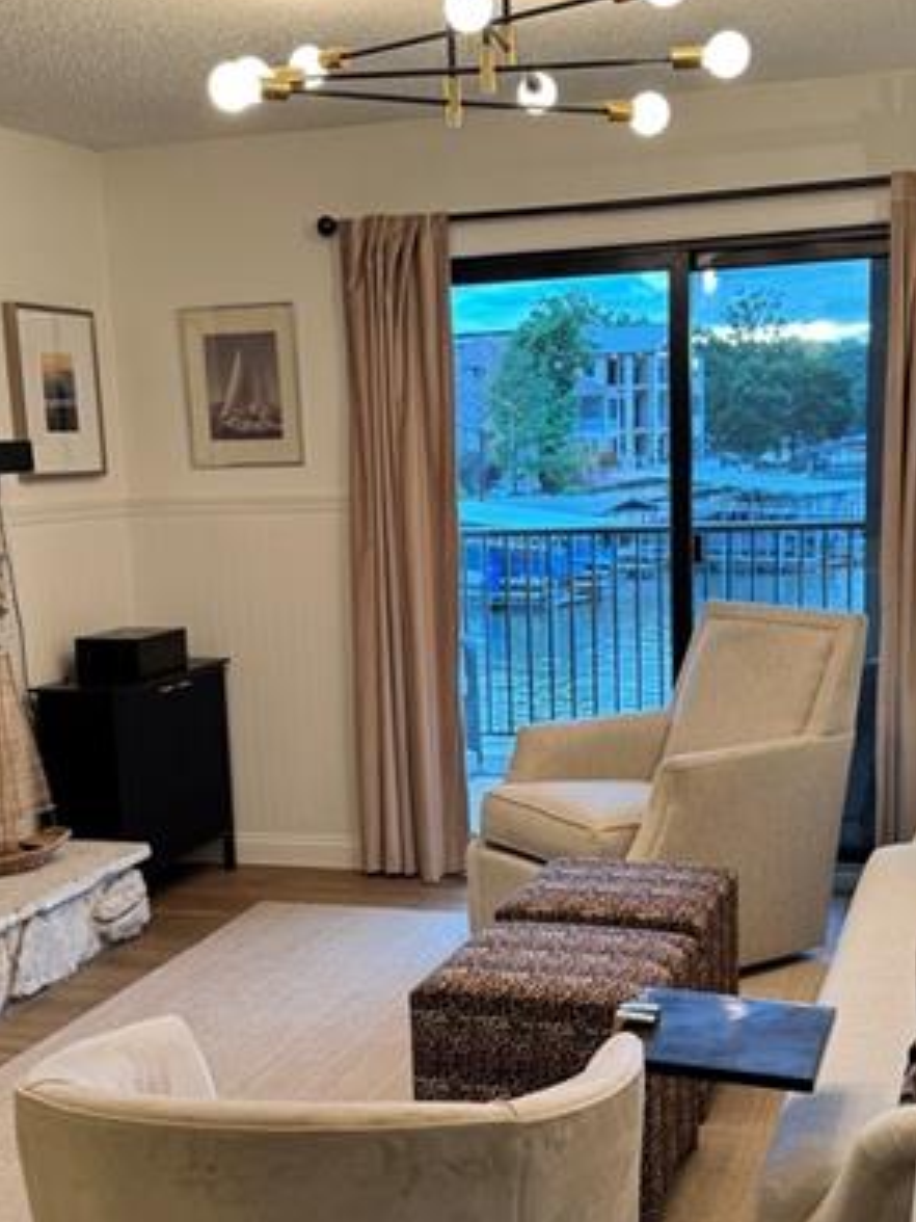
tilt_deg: -10.9
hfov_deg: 30.9
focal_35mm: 47
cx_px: 467
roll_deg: +1.8
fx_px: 1658
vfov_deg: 40.2
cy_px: 751
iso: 100
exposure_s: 1/60
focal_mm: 6.76
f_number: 1.78
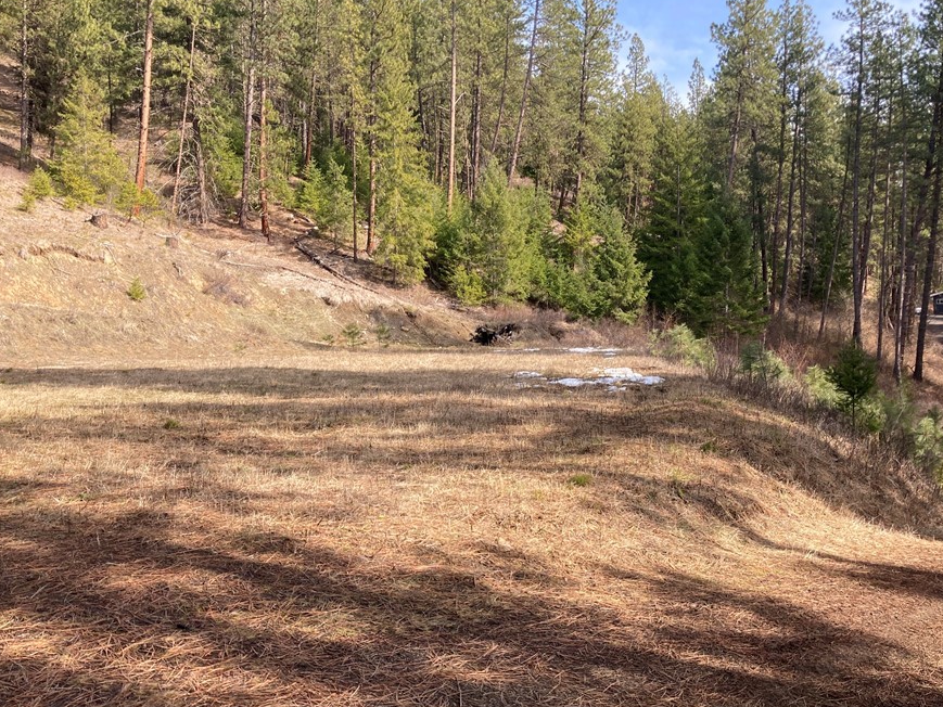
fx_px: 899
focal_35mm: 33
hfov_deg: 55.3
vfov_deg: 42.9
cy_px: 368
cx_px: 486
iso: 20
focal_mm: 3.99
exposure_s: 1/500
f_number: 1.8
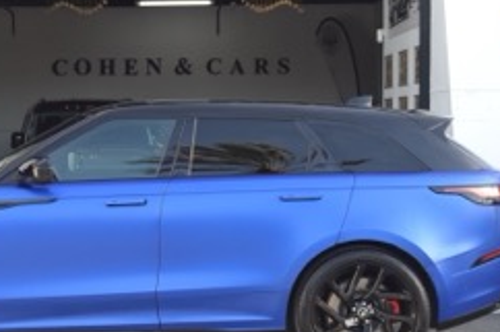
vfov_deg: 16.9
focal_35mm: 81
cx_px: 140
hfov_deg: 24.9
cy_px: 151
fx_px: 1122
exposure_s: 1/125
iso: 280
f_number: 5.6
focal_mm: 31
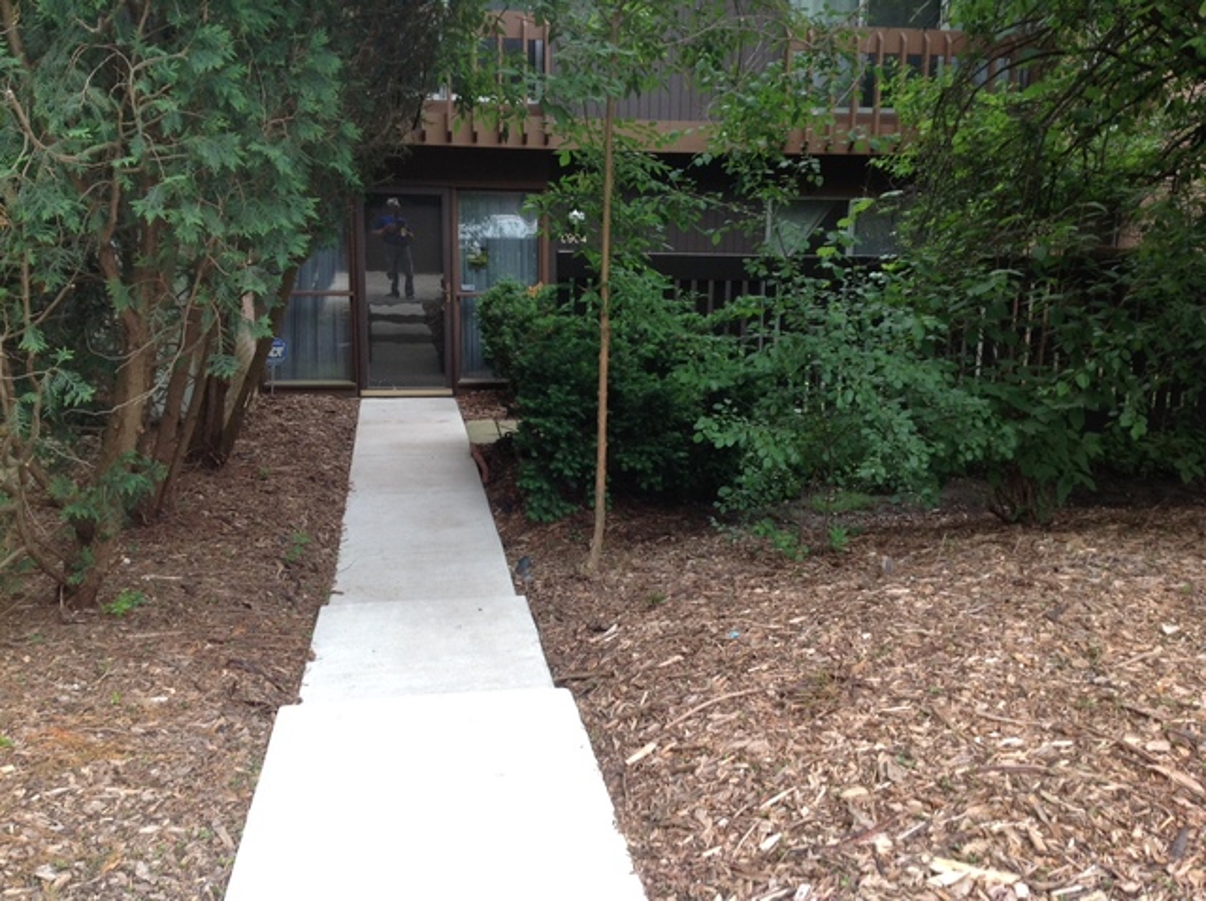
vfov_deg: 40.6
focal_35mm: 35
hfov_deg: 52.7
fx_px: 1218
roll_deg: -0.5
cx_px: 603
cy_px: 450
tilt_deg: -12.8
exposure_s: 1/125
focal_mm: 4.28
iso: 50
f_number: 2.4
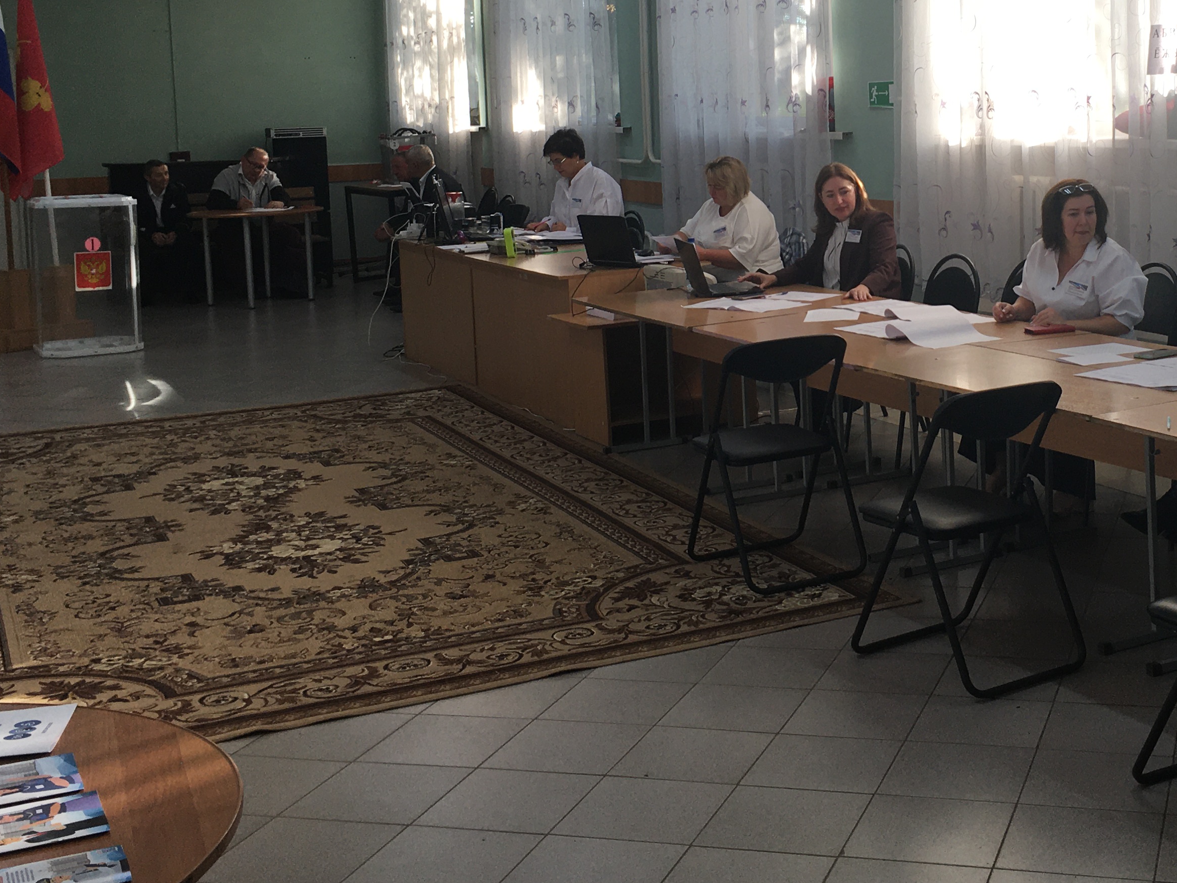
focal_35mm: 50
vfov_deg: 28.6
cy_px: 213
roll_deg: +1.5
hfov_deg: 37.2
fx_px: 1700
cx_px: 887
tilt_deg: -4.3
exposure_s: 1/50
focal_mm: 4.15
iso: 25
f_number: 2.2
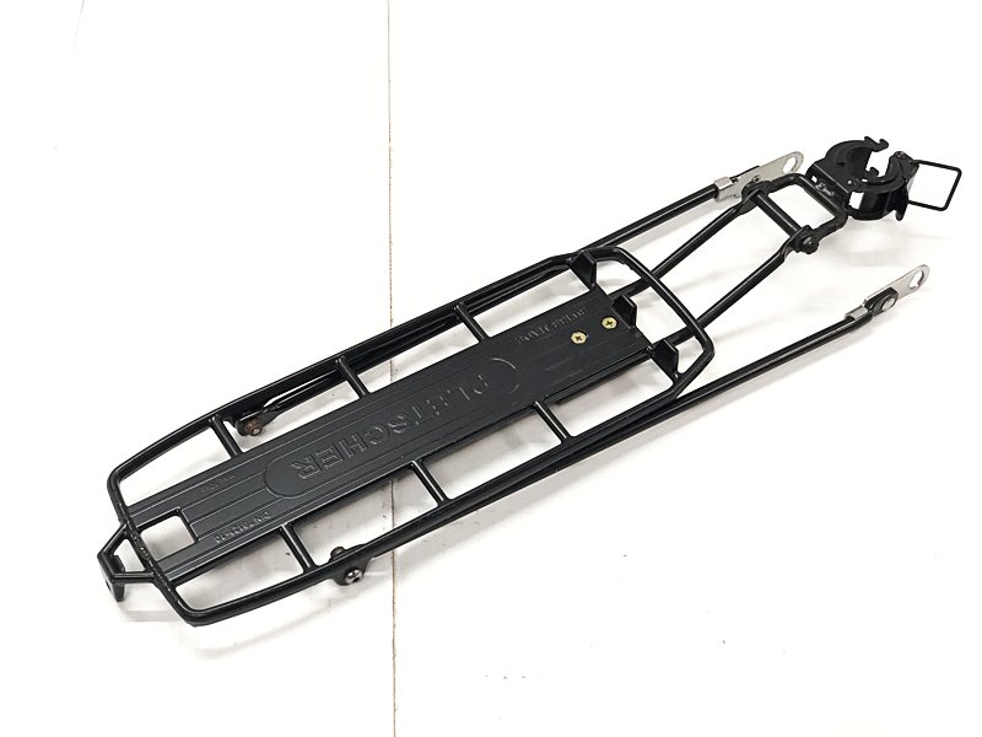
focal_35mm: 52
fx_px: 1475
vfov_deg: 28.0
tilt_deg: -49.5
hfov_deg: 36.8
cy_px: 368
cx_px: 491
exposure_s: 1/50
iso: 100
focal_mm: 6
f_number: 2.4
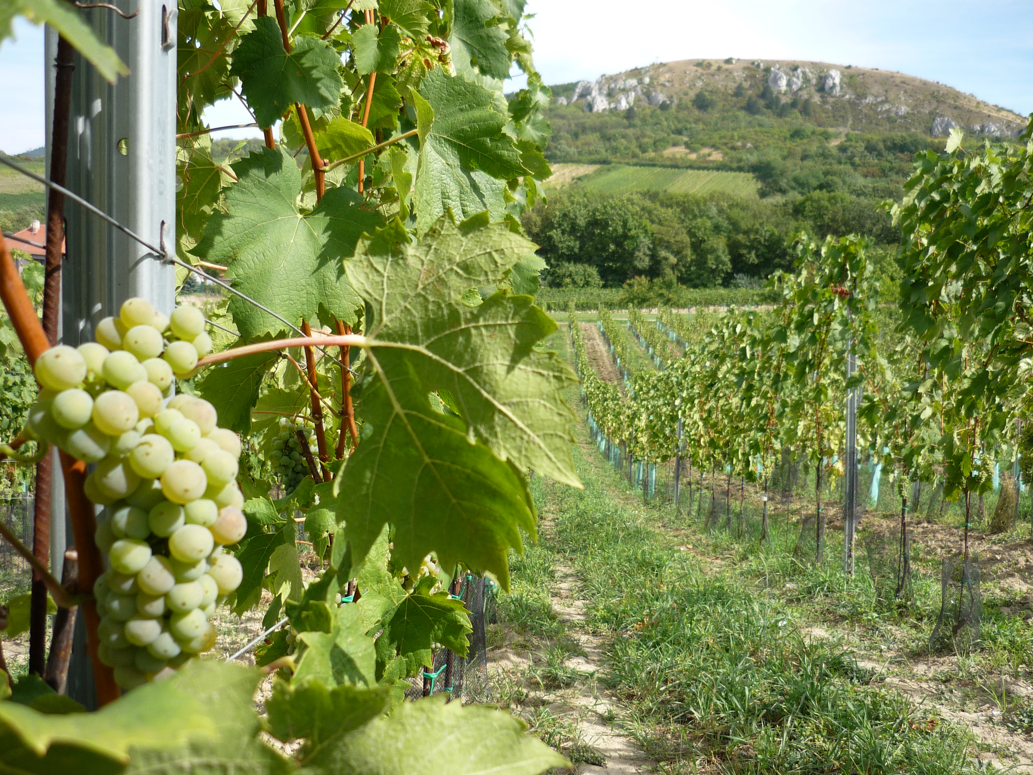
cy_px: 387
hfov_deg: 54.0
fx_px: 1015
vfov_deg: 41.8
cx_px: 530
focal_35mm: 34
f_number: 2.8
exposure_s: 1/640
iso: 100
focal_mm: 5.5
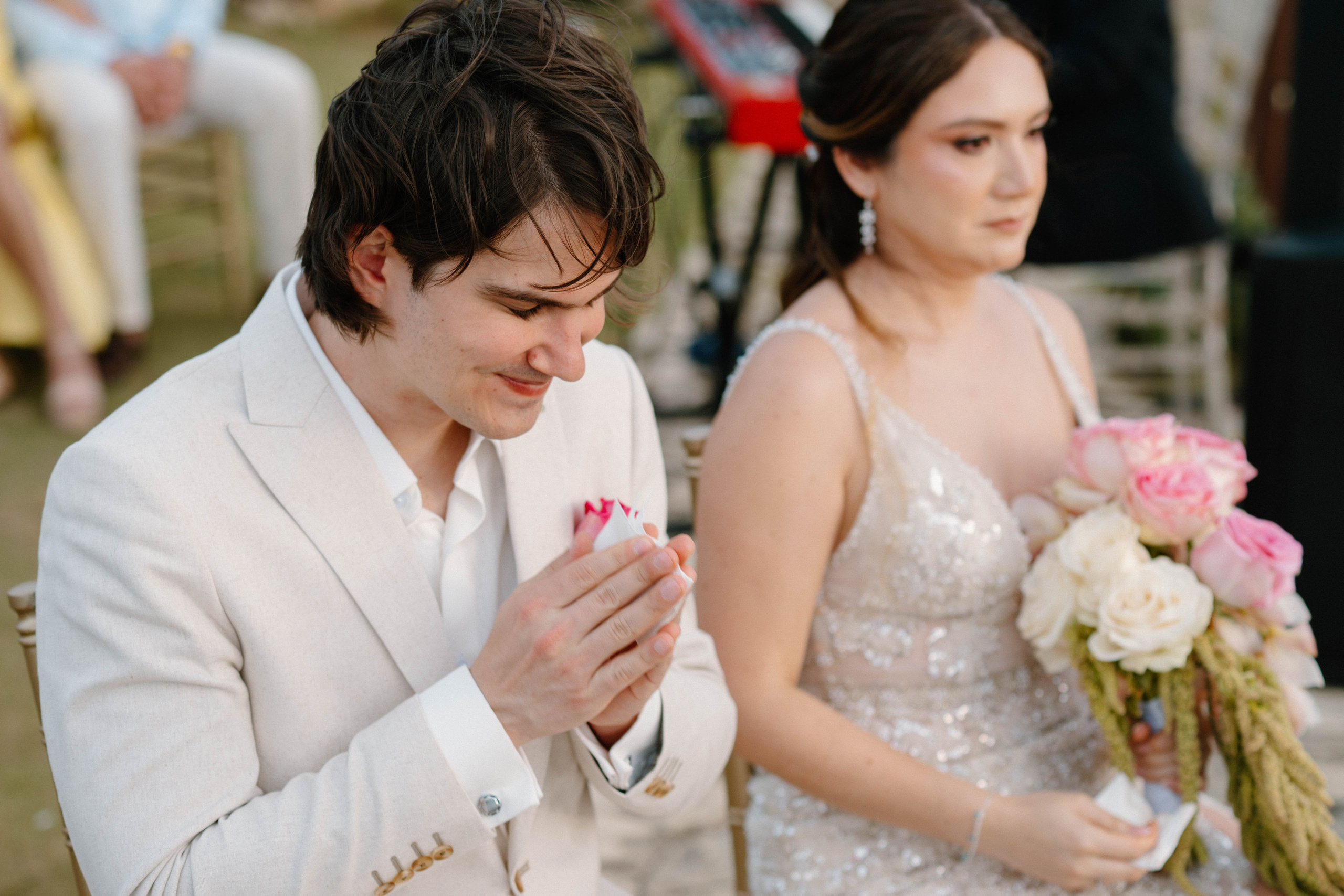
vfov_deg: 16.1
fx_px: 3173
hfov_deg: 23.9
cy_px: 448
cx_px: 672
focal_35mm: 85
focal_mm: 85
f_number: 3.5
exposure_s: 1/250
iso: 64
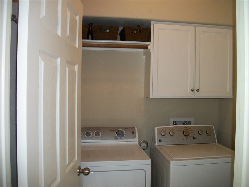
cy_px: 94
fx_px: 230
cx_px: 124
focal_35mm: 32
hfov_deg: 56.8
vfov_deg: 44.2
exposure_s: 1/30
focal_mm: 5.7
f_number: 2.9
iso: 160
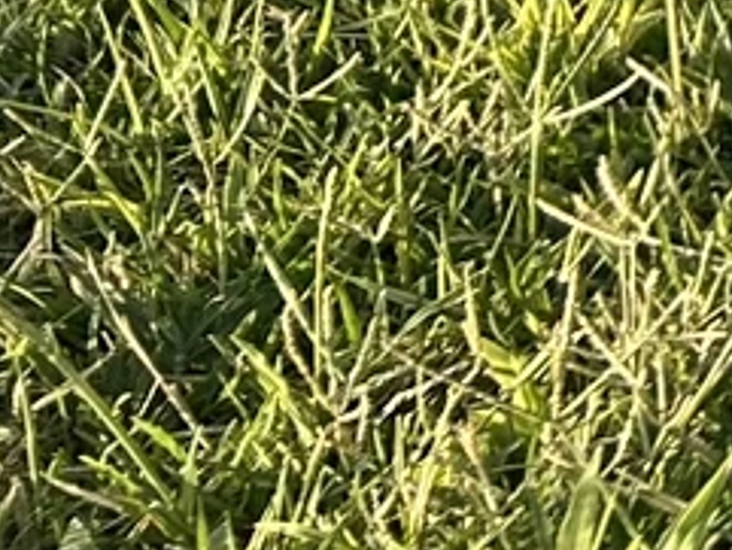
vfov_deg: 6.7
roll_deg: -1.1
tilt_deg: -15.2
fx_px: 4379
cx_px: 2882
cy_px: -875
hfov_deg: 7.2
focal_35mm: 207
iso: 50
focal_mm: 5.7
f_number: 1.5
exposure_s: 1/932
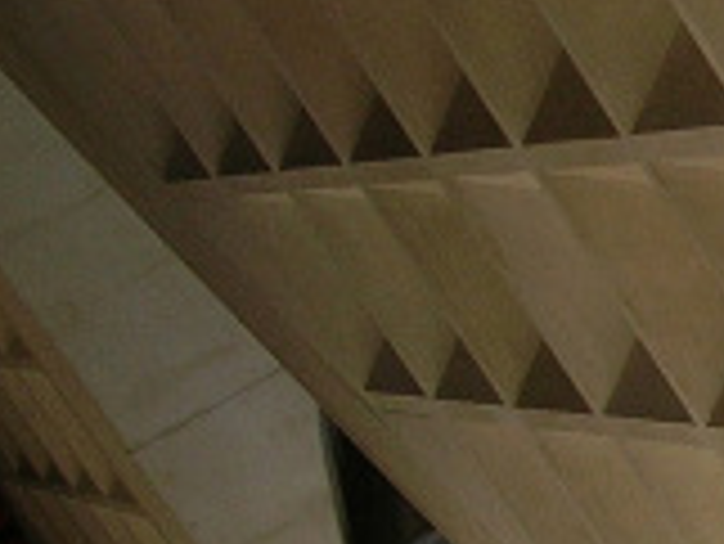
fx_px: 3747
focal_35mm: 179
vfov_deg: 8.3
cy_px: 575
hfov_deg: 9.8
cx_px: 1686
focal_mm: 6
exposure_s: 1/454
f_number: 3.7
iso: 50
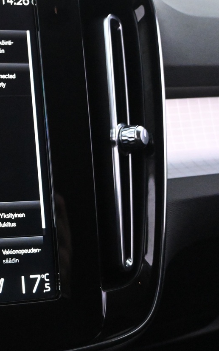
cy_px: 144
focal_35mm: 64
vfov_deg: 31.7
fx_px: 616
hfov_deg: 18.5
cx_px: -79
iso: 6400
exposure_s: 1/60
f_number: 4
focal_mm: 21.5
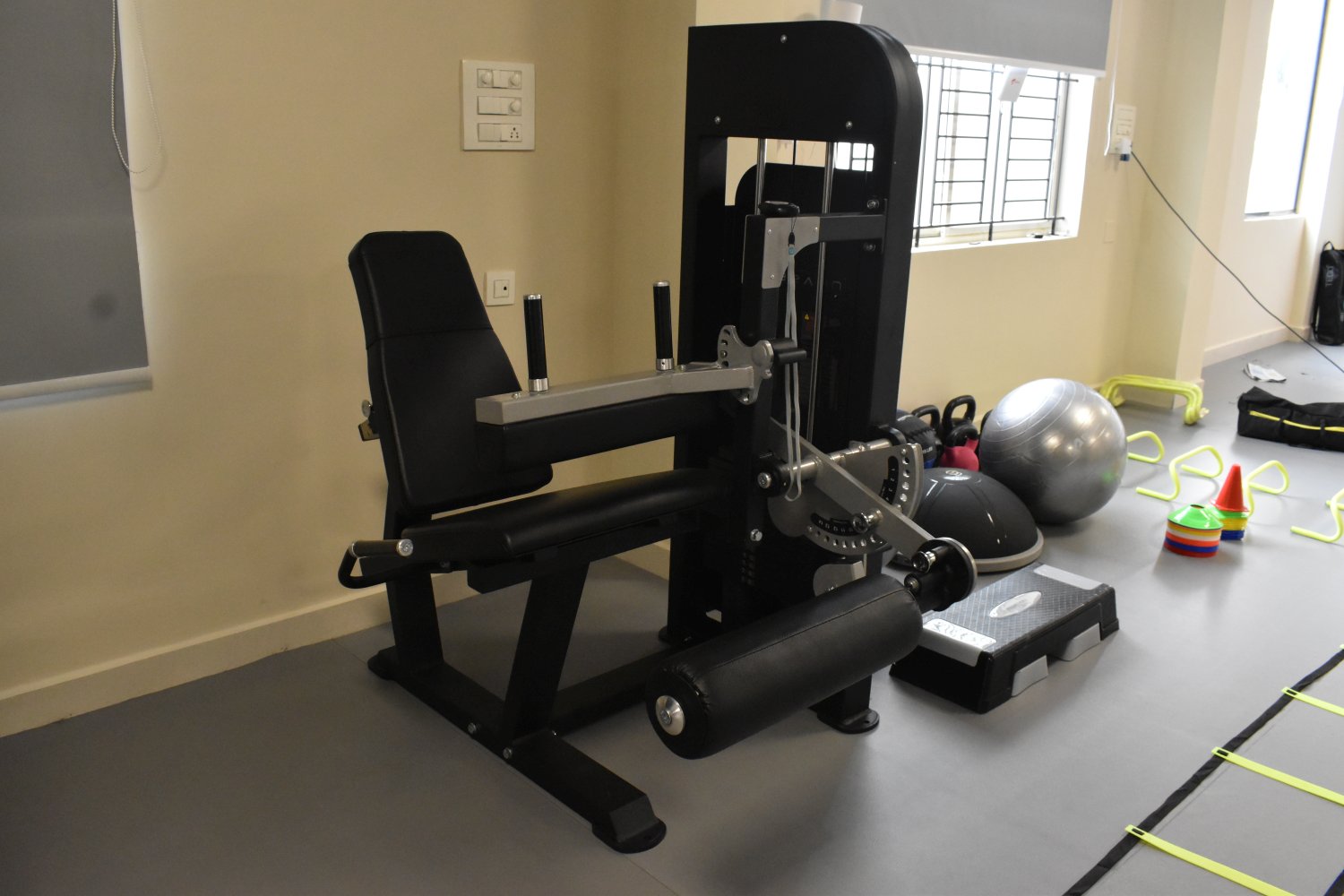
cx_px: 672
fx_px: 1120
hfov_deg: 61.9
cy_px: 448
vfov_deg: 43.6
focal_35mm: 30
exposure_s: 1/100
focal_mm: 20
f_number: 6.3
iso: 3200
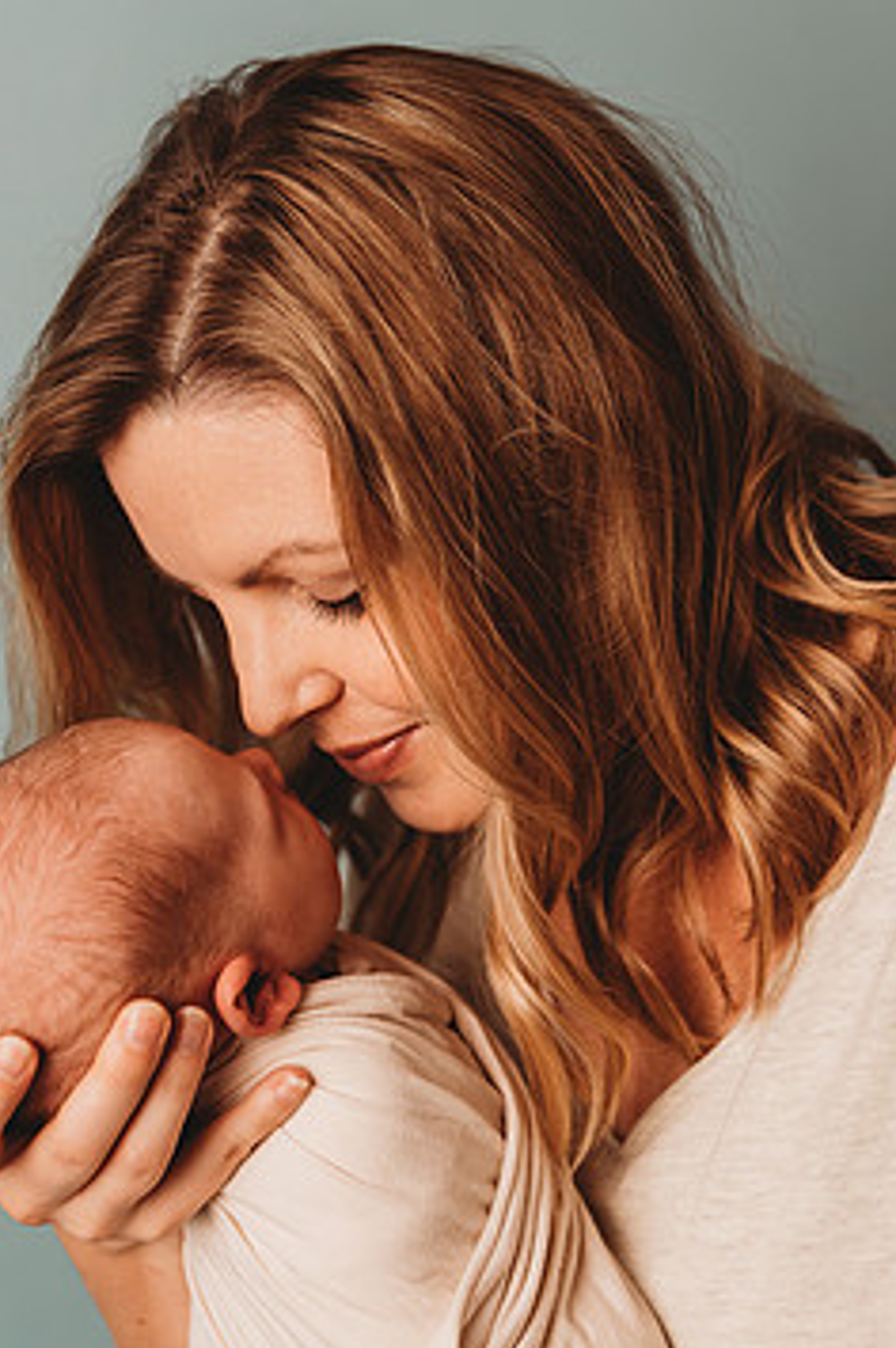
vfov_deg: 30.5
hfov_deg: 20.6
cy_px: 672
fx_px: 2469
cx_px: 414
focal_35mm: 66
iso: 160
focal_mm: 52
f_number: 4.5
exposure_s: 1/160
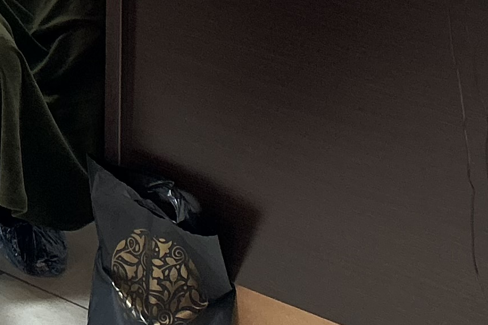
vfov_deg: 9.6
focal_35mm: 127
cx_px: -3
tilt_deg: -1.9
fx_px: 1721
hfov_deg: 15.8
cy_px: -442
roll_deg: -1.0
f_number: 1.5
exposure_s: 1/50
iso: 100
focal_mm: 5.7
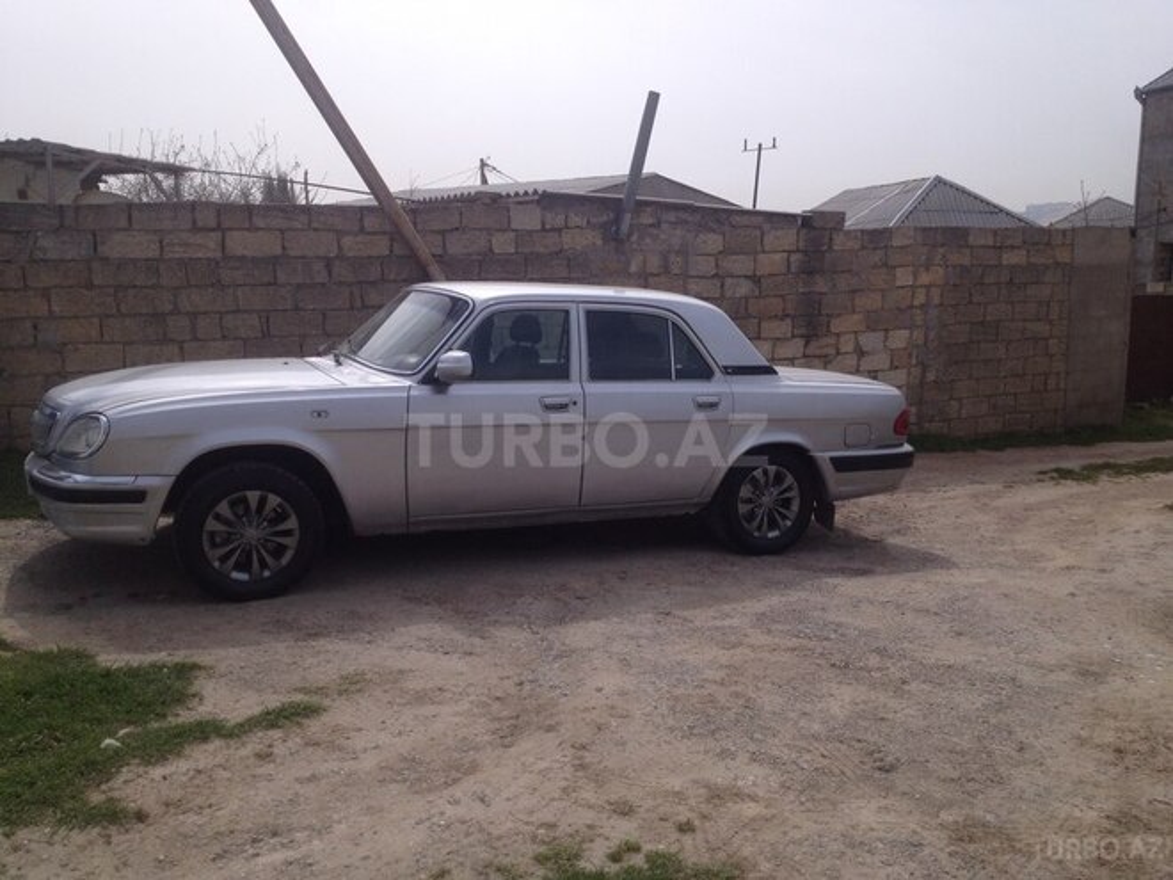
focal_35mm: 35
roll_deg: +0.1
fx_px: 1186
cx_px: 586
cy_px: 440
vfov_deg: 40.7
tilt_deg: -11.3
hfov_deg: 52.6
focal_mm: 4.28
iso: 50
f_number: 2.4
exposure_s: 1/2304
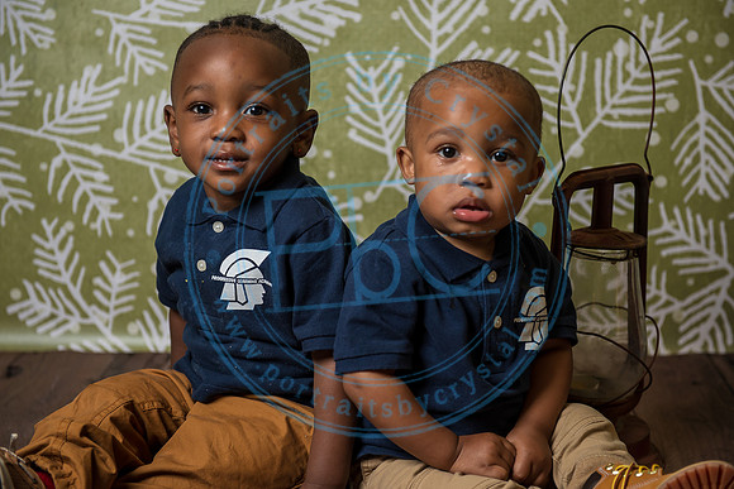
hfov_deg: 28.8
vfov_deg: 19.5
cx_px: 367
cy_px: 244
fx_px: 1427
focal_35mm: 70
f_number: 4
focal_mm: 70
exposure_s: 1/200
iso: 200
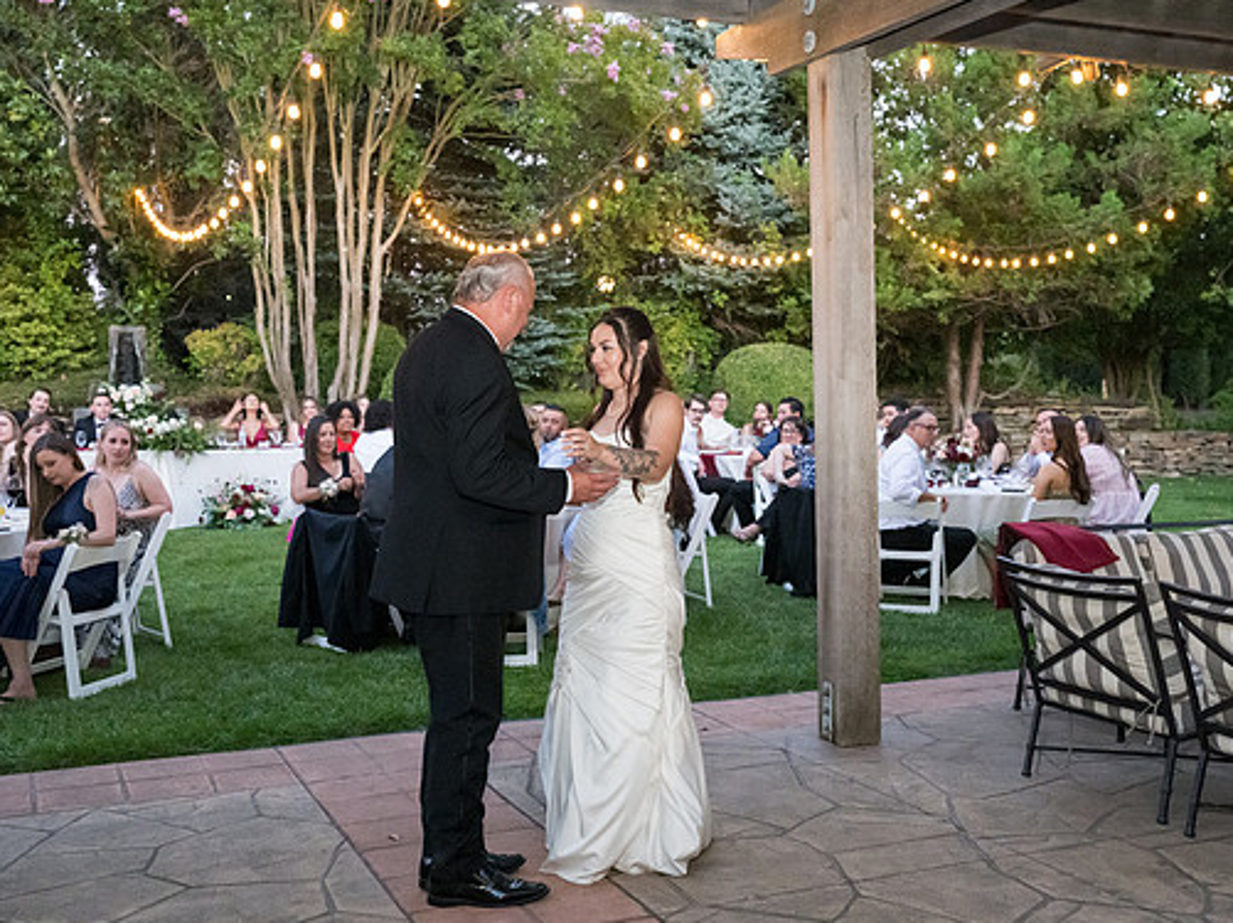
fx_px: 1388
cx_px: 630
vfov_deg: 36.8
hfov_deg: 47.9
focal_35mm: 39
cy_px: 462
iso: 10000
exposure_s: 1/400
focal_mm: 35
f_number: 4
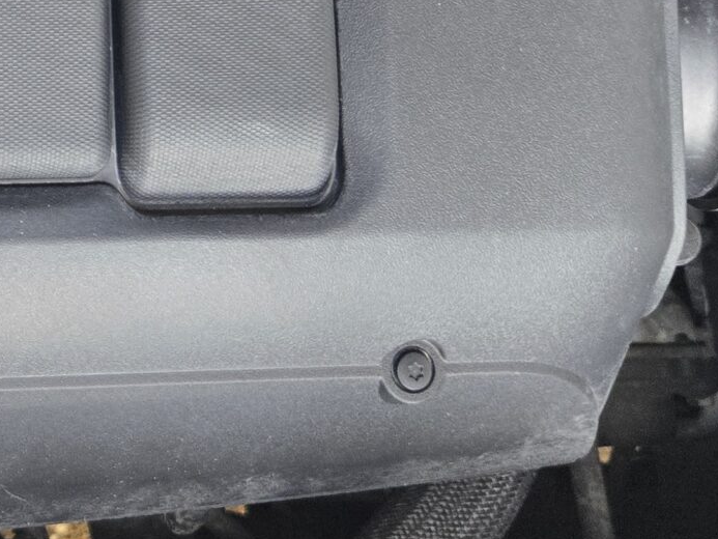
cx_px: -371
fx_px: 1763
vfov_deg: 16.8
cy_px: -62
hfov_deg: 19.8
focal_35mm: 85
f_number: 1.8
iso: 200
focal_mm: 5.4
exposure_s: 1/180
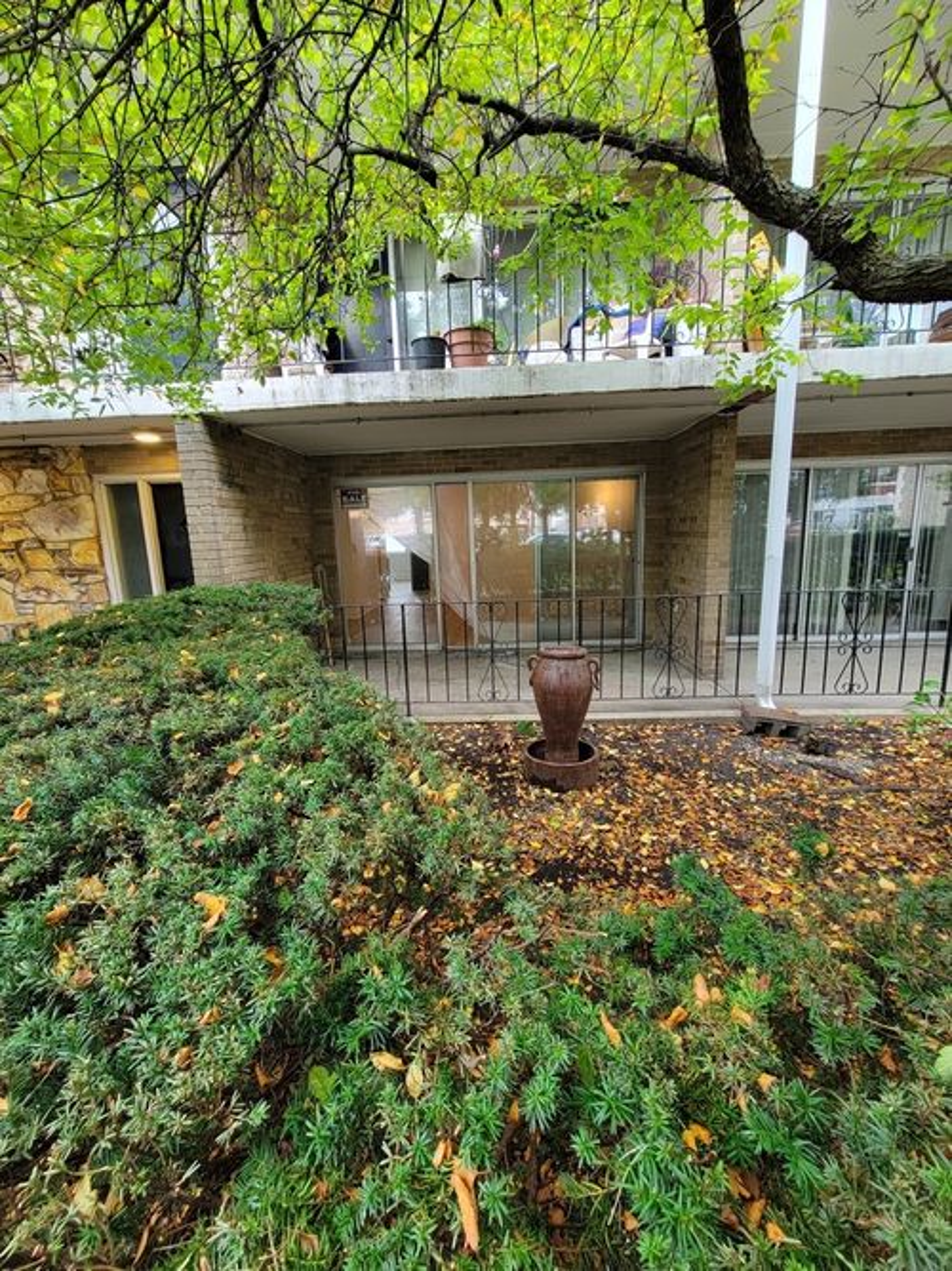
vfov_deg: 106.2
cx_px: 476
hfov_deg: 89.9
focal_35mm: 13
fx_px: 477
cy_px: 636
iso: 100
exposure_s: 1/60
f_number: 2.2
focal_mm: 2.2
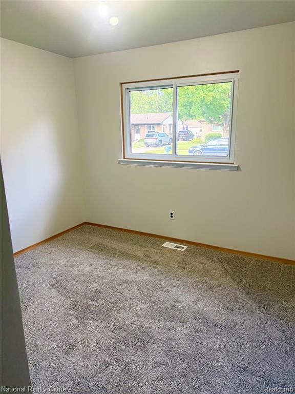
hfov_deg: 56.8
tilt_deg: -12.7
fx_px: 273
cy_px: 197
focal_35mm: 24
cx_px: 148
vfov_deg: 71.6
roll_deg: +0.4
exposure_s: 1/60
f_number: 1.78
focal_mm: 6.76
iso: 200
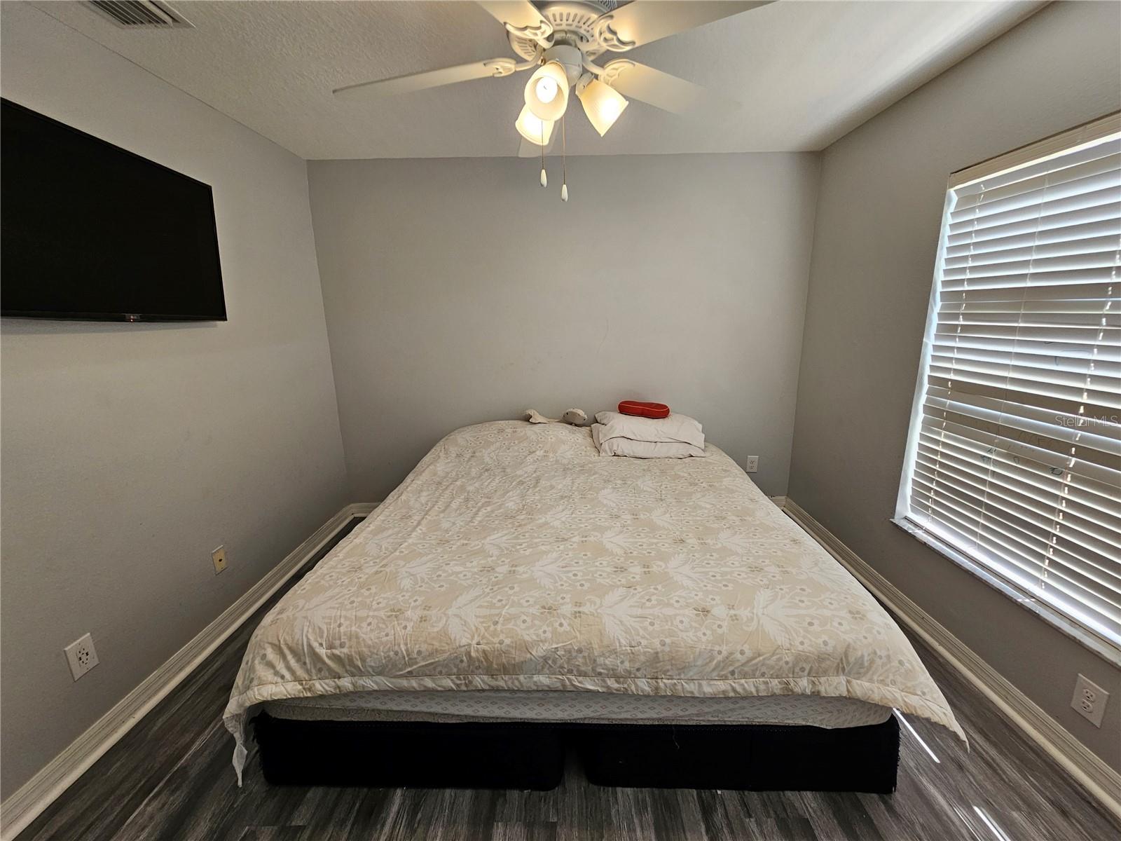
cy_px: 420
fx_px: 421
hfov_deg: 106.2
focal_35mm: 13
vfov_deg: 89.9
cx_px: 560
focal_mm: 2.2
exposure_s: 1/60
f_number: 2.2
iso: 100
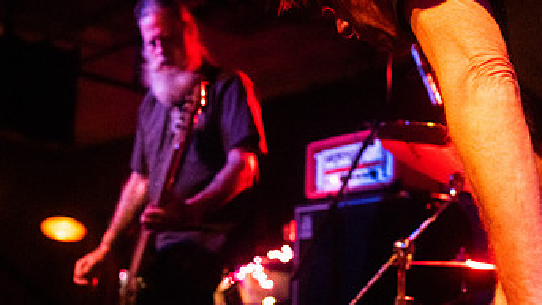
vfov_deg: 19.4
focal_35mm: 62
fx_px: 891
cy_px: 134
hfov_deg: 33.8
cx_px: 311
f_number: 3.2
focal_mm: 35
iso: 3200
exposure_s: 1/125
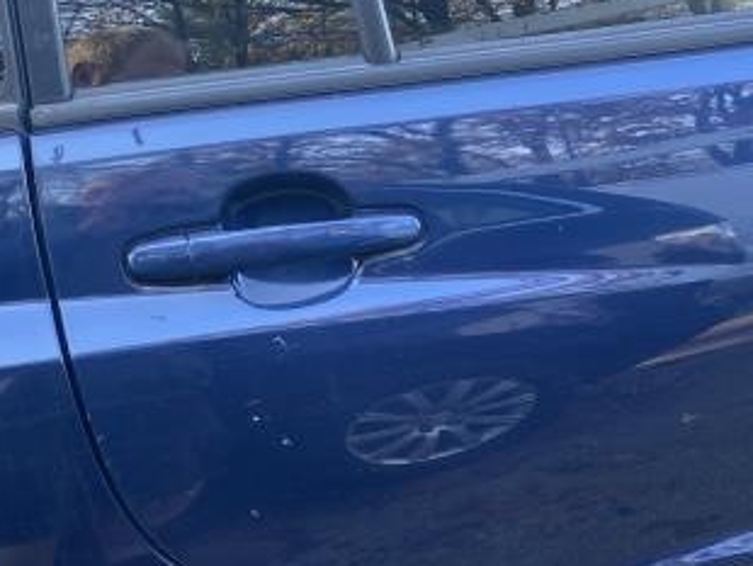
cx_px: 636
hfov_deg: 28.1
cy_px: 442
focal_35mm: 67
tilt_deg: -25.0
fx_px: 1459
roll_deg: +4.3
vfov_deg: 21.7
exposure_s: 1/122
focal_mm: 4.25
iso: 80
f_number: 1.8
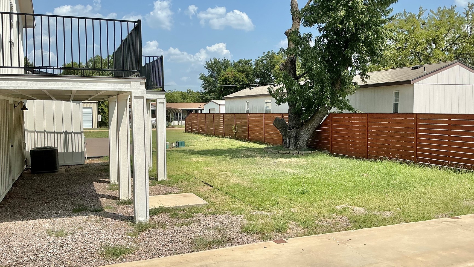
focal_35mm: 35
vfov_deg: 33.7
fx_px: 440
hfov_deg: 56.5
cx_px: 258
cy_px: 136
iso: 25
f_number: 1.8
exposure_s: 1/2801
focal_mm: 3
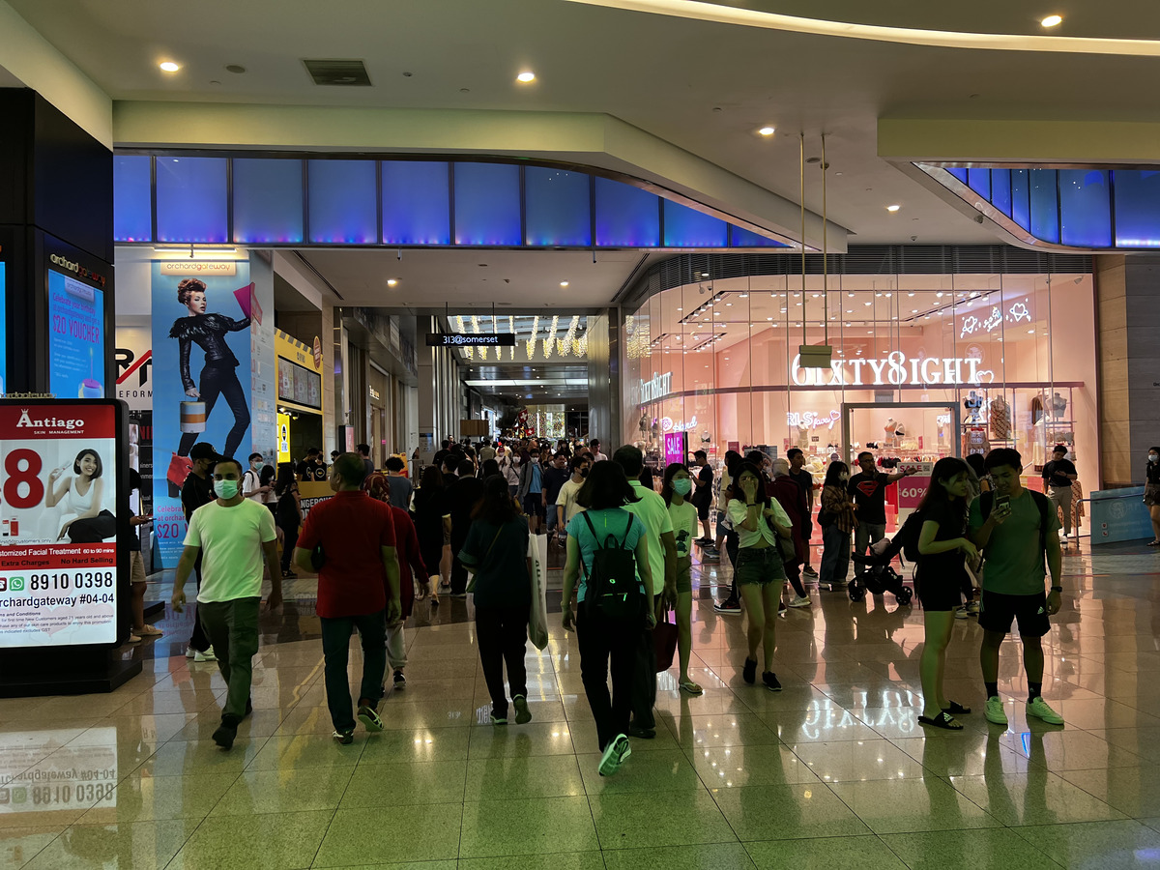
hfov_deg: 67.3
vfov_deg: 53.1
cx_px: 580
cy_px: 435
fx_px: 871
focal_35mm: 26
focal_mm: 5.7
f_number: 1.5
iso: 125
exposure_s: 1/100
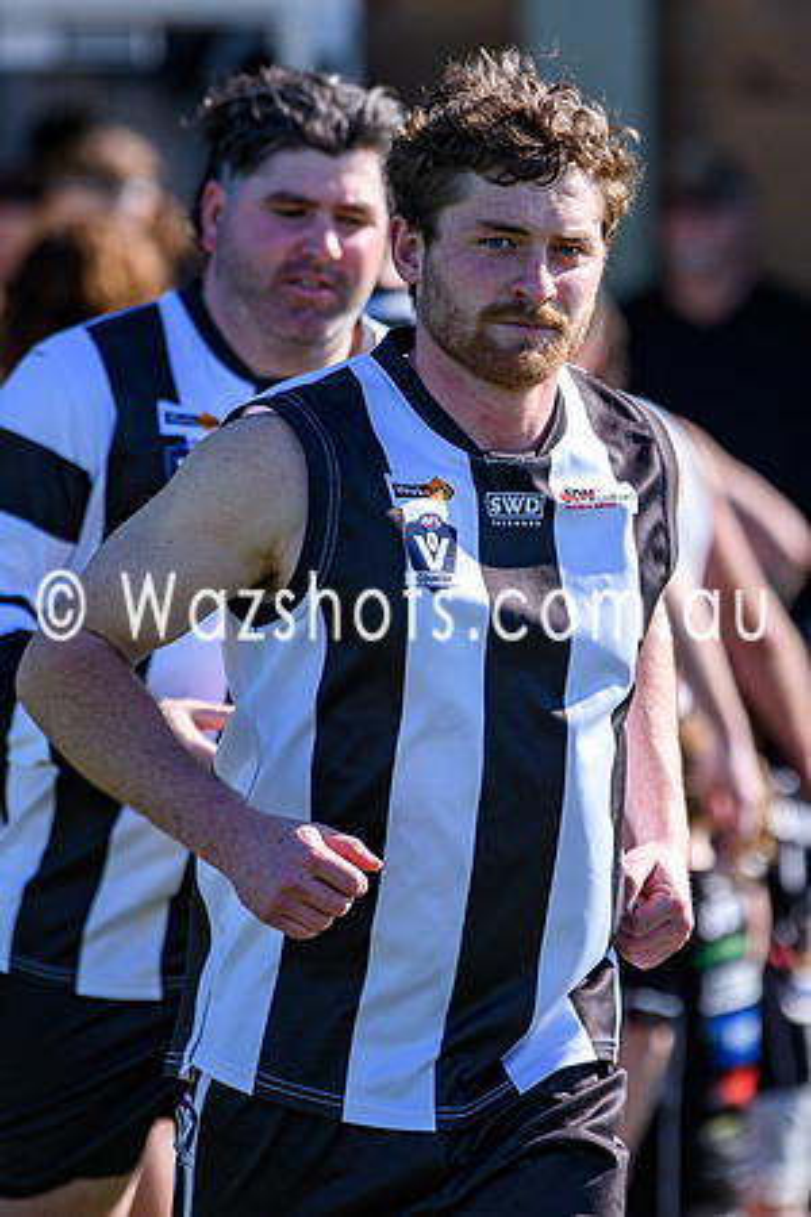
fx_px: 15047
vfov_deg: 4.6
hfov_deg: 3.1
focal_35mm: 445
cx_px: 674
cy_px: 509
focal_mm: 170
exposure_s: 1/3200
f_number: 2.8
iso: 320
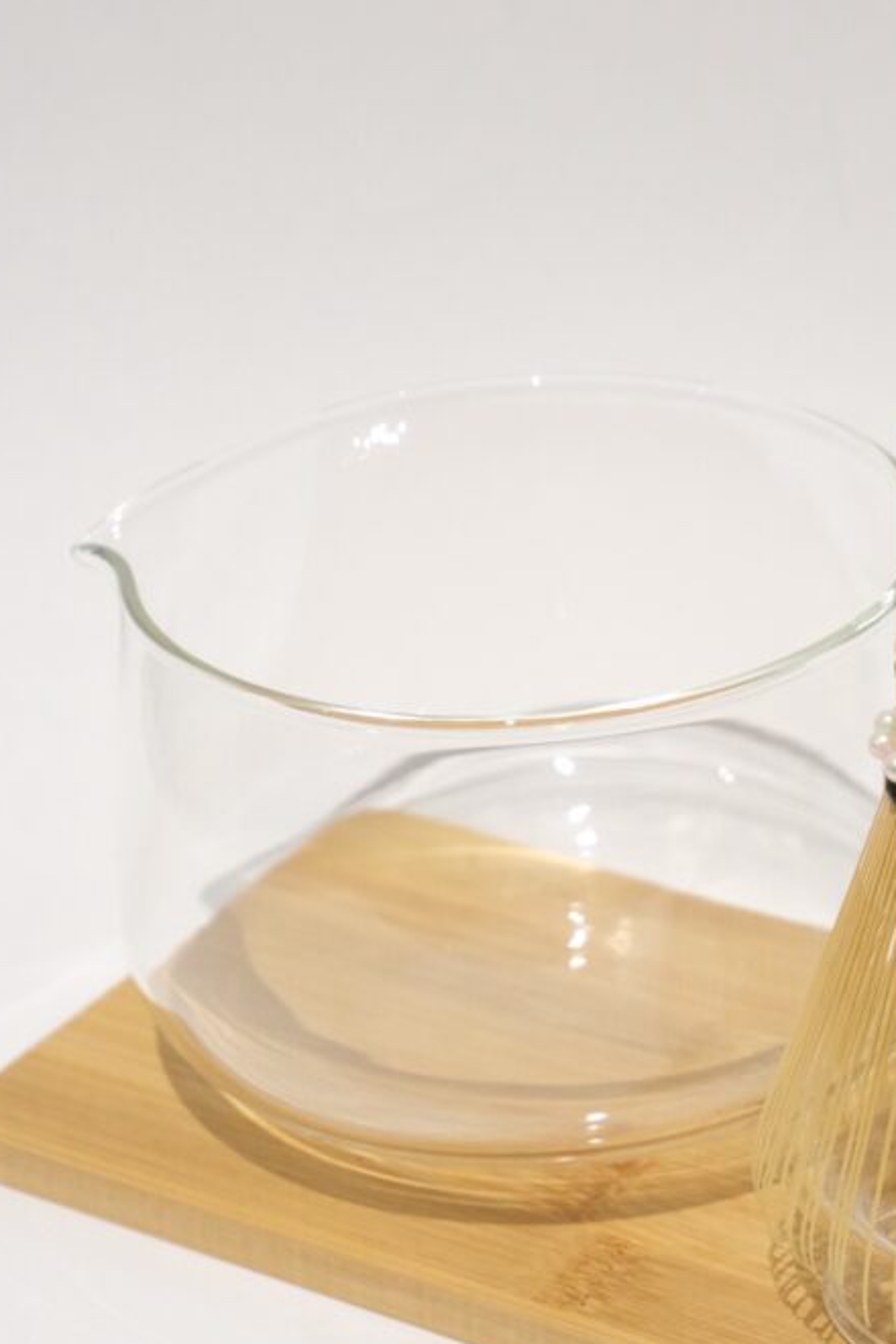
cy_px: 684
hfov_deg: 13.1
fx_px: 3882
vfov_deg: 19.6
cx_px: 638
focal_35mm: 104
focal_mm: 44.5
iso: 6400
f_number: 5.6
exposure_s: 1/50
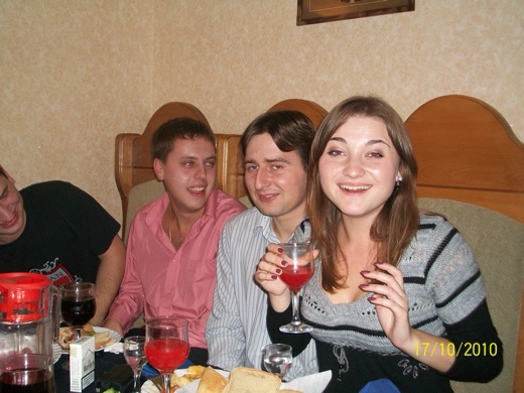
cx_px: 262
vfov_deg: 34.3
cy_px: 196
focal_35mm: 42
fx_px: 636
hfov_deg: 44.8
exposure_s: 1/60
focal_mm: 7.1
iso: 120
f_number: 3.2
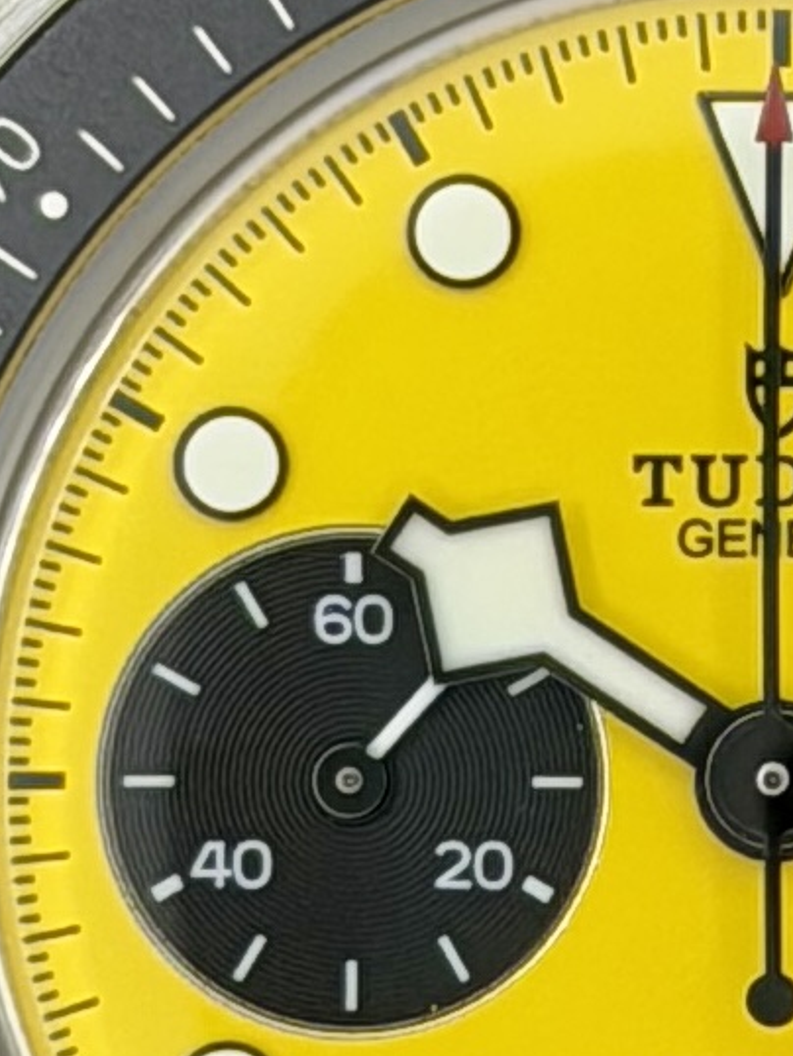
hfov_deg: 5.8
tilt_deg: -86.4
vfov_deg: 7.7
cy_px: 833
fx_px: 7844
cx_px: 755
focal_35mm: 257
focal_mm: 6.76
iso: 64
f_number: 1.78
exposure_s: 1/375
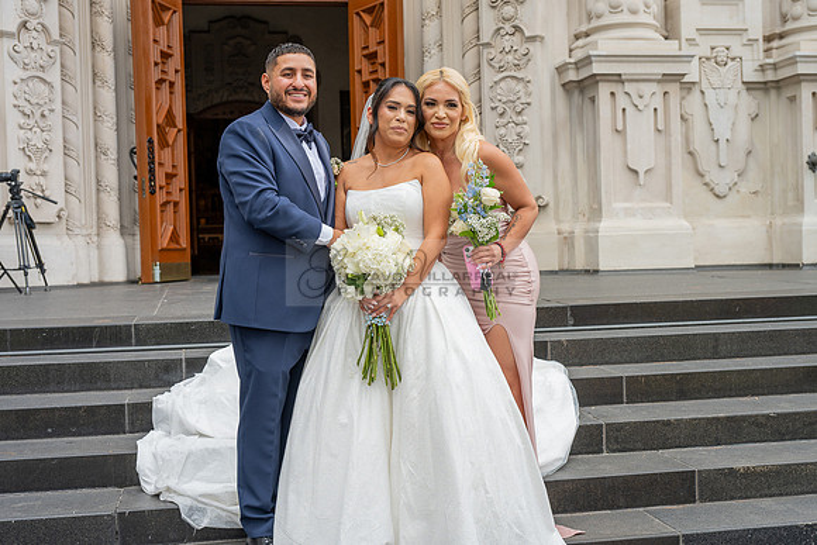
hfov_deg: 41.9
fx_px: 1067
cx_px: 408
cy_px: 272
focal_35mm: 47
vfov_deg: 28.7
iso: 250
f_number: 5
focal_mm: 47
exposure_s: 1/250
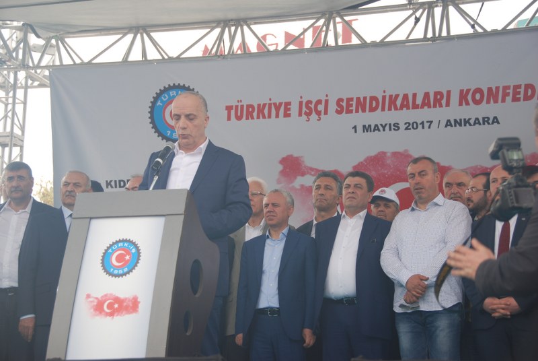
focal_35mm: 78
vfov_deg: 17.6
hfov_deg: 26.0
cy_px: 180
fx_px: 1167
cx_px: 269
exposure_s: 1/125
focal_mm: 52
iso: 100
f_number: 5.6
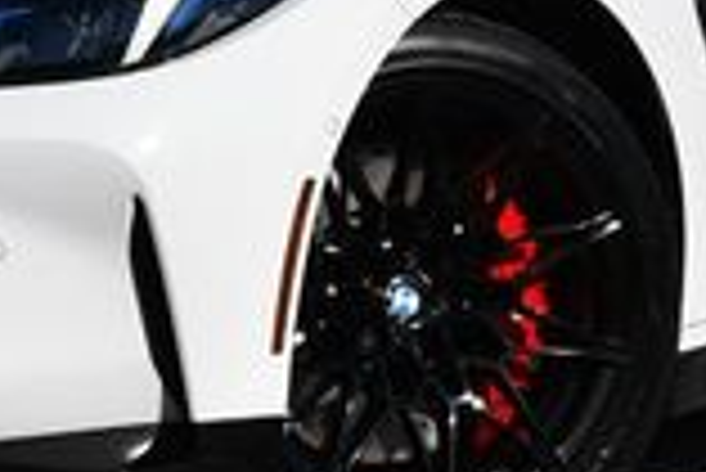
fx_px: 4632
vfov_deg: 5.8
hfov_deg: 8.7
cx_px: 355
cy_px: -234
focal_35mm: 236
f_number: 9
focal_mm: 29
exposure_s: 1/320
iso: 100
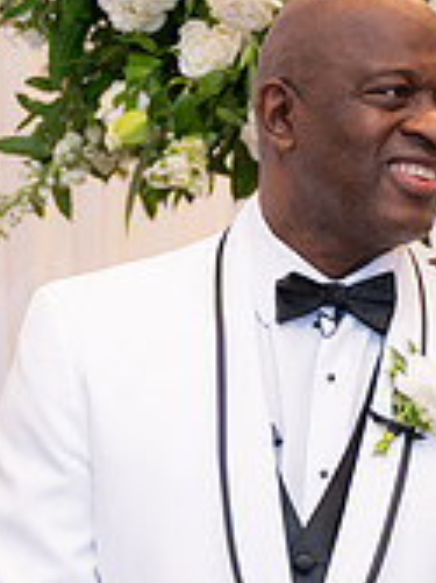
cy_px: 510
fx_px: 3027
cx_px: 293
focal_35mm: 180
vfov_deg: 10.9
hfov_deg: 8.2
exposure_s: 1/200
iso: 2000
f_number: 2.8
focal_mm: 54
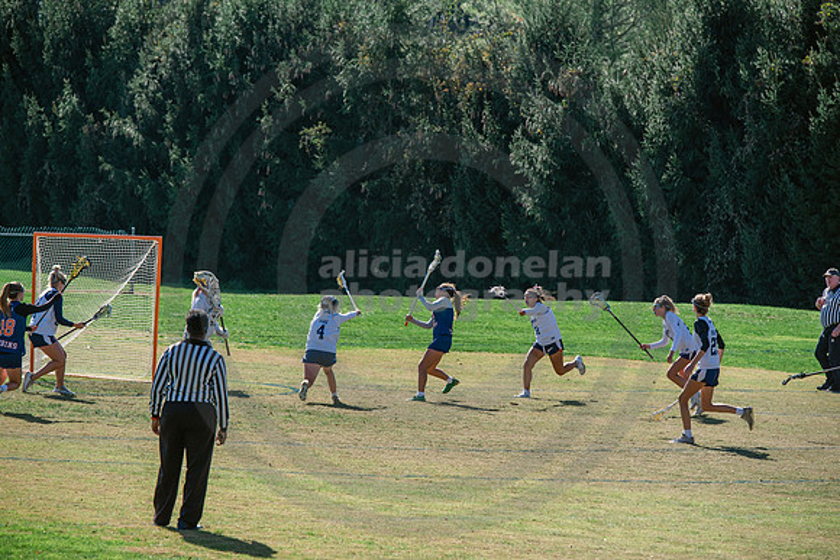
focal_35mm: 200
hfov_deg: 10.3
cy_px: 280
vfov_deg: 6.9
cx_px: 420
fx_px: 4668
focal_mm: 200
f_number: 5.6
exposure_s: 1/2000
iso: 250
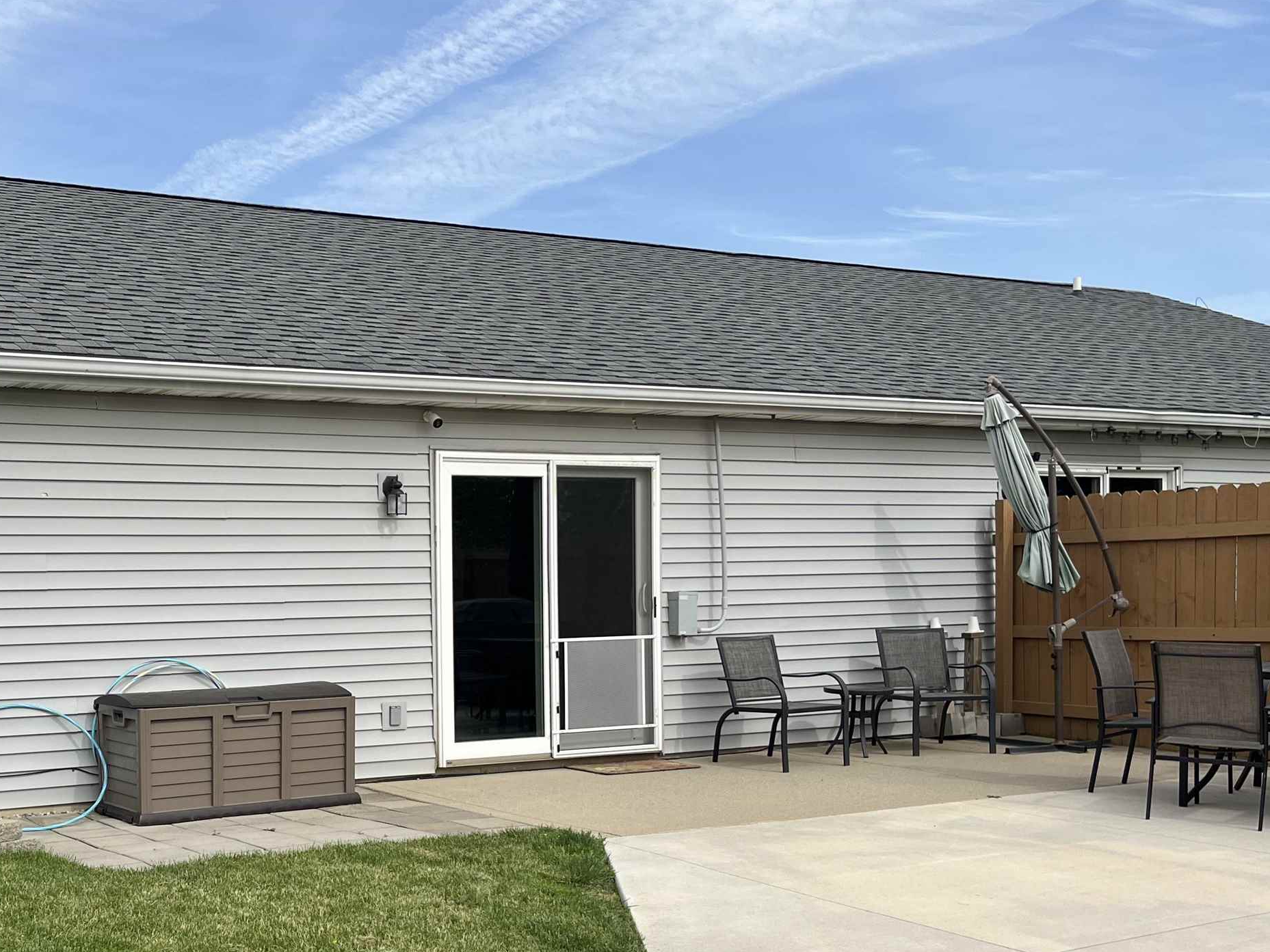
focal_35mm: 43
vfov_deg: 33.3
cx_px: 341
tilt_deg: -1.9
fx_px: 1578
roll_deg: +1.0
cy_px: 642
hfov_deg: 42.7
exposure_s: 1/3135
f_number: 1.6
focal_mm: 5.1
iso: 50
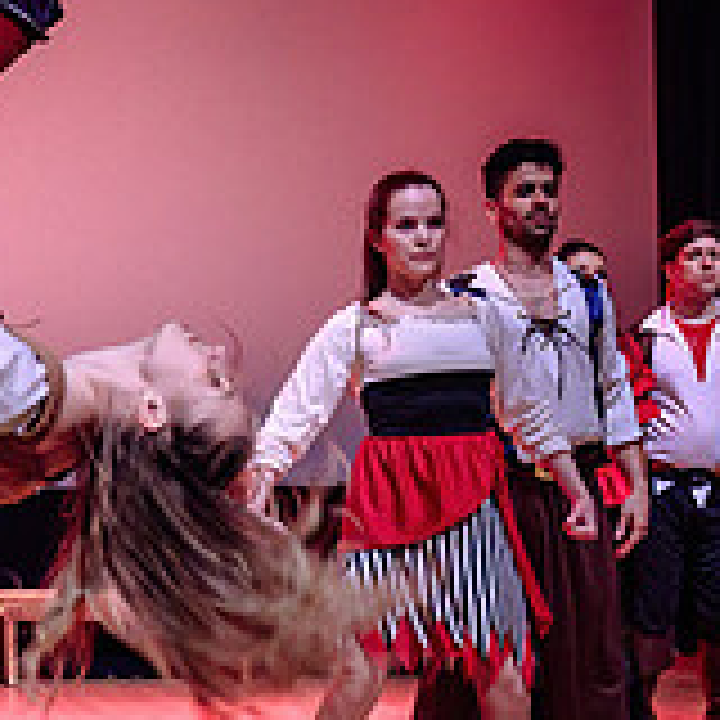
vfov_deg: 15.5
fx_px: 2636
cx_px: -238
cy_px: 532
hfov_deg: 14.8
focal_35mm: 112
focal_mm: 32.5
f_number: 2.8
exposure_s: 1/125
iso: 1600
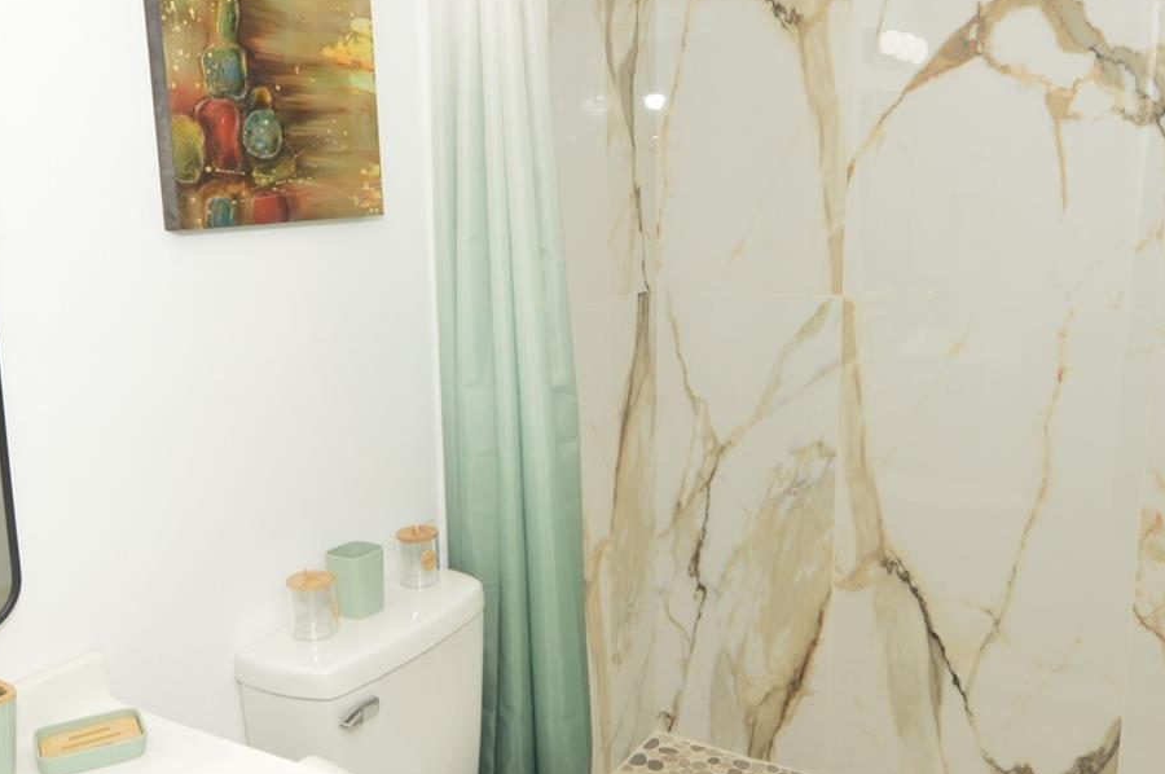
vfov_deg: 41.0
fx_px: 1034
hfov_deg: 58.7
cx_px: 545
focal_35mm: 32
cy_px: 389
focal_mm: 12
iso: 400
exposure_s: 1/80
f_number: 10
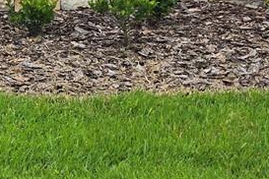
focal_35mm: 140
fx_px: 1046
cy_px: -74
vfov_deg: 9.6
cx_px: -164
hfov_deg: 13.6
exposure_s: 1/7939
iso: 50
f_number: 1.4
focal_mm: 6.5
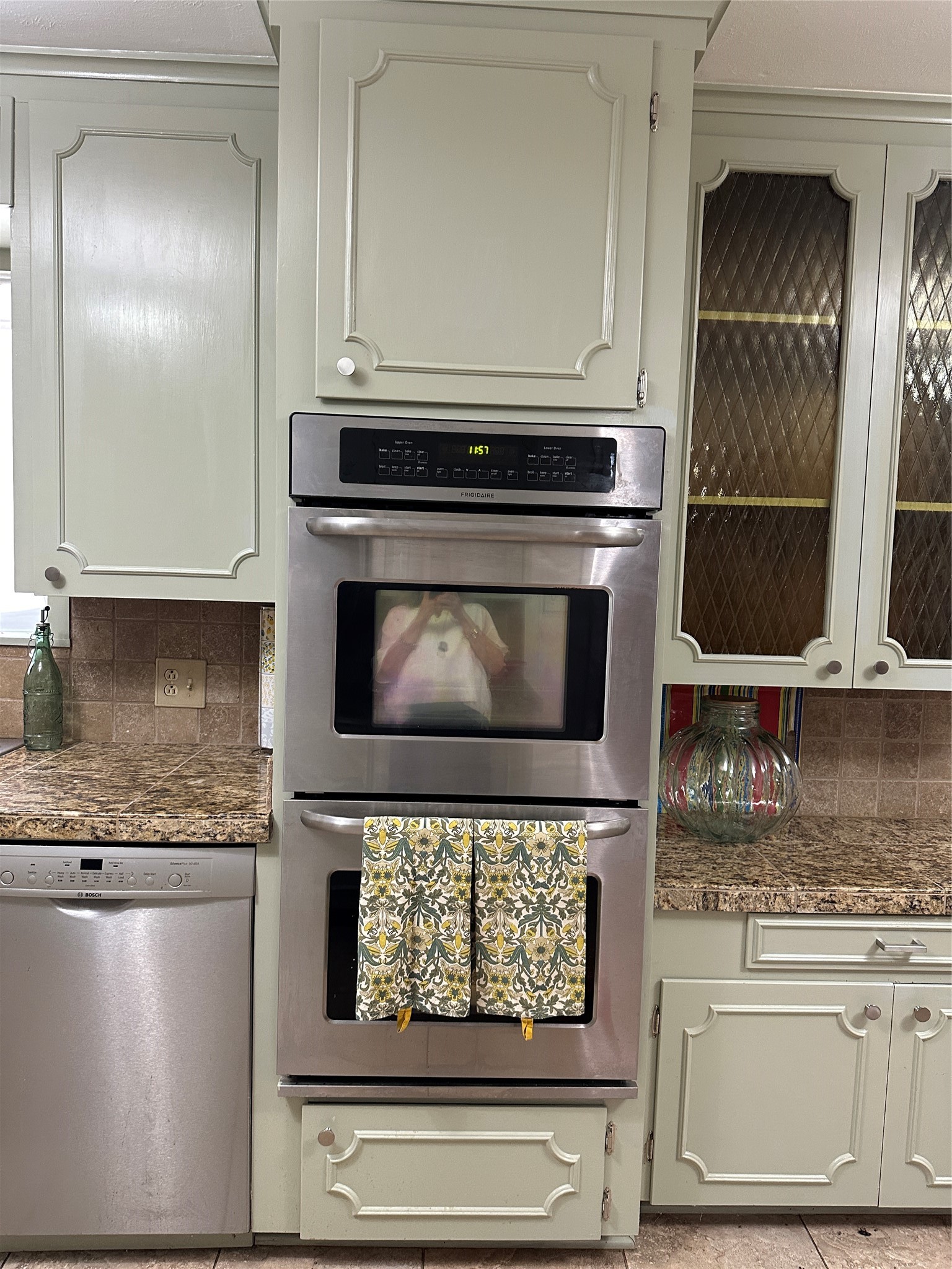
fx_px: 880
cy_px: 634
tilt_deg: -4.0
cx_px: 476
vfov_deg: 71.6
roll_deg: -2.5
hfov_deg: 56.8
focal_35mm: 24
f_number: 1.78
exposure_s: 1/60
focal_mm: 6.86
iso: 400
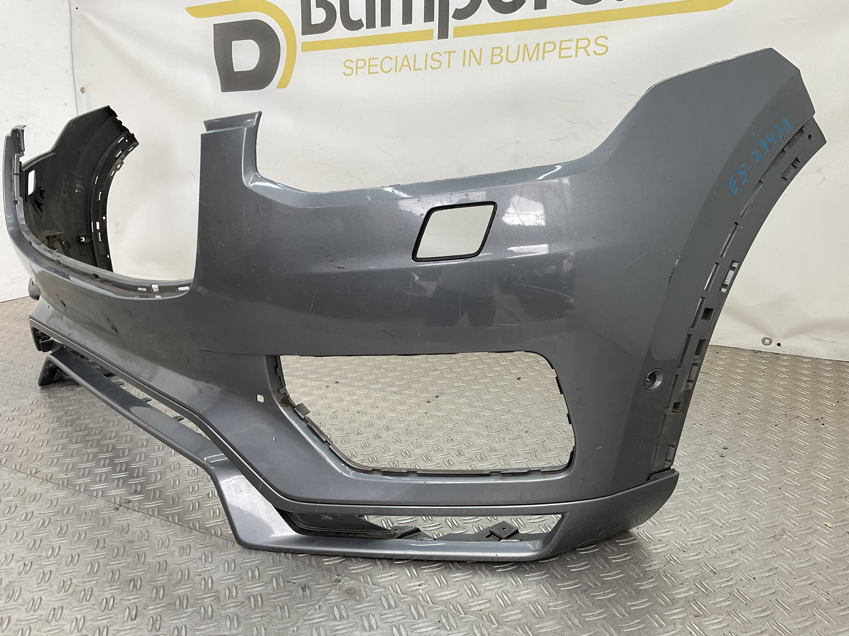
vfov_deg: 48.2
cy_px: 318
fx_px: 711
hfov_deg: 61.7
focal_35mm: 29
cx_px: 424
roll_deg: +0.8
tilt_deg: -17.1
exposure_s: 1/100
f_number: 1.8
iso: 20
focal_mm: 3
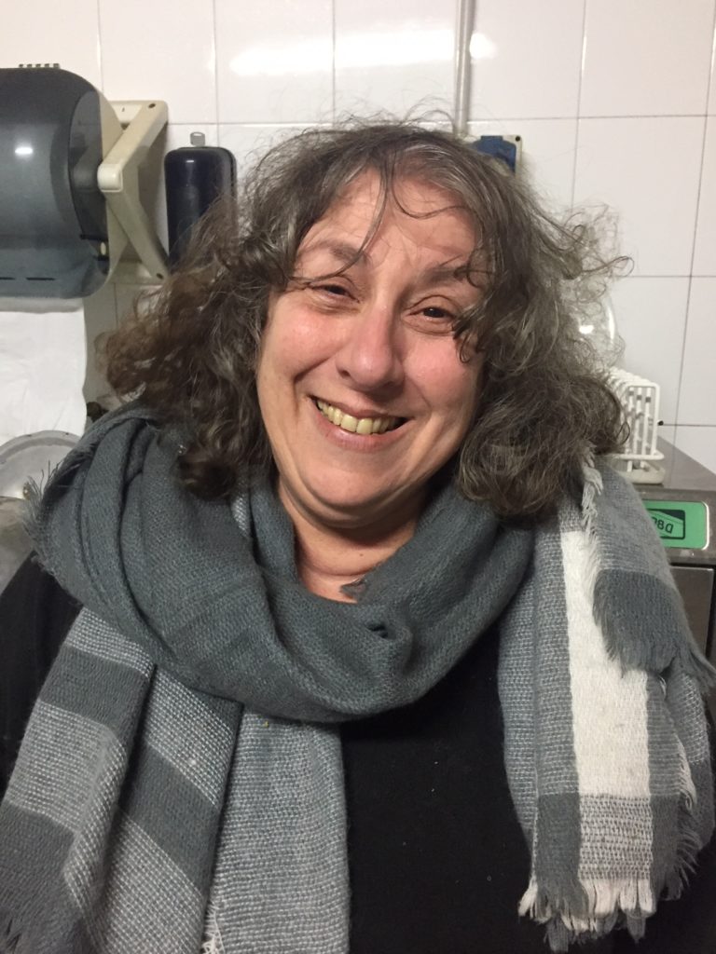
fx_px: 800
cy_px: 477
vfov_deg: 61.7
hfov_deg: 48.2
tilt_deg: -13.0
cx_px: 358
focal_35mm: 29
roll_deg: +0.2
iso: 250
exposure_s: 1/17
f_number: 2.2
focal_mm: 4.15
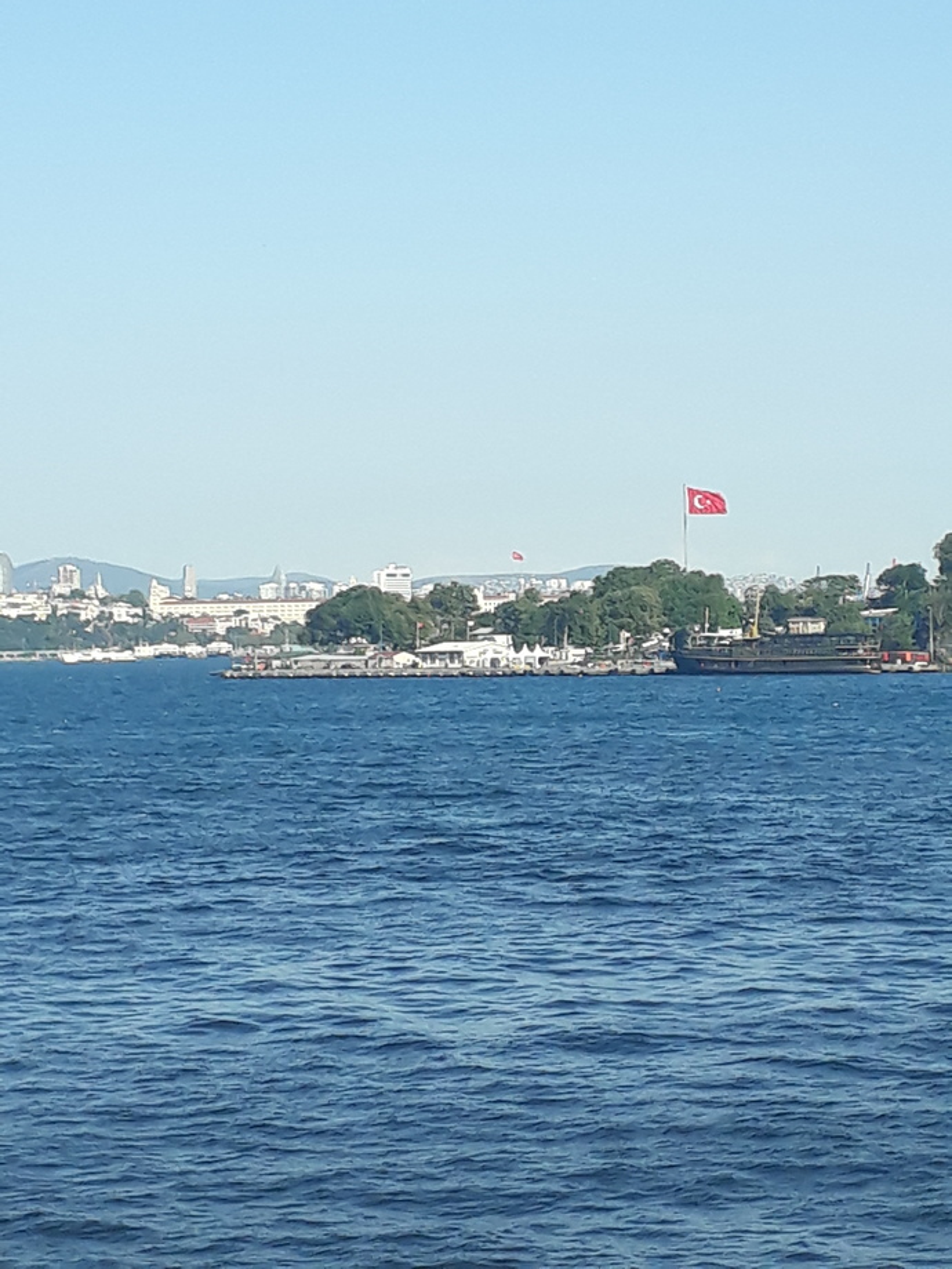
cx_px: 476
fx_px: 990
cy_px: 634
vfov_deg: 65.3
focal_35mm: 27
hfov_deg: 51.4
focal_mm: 3.6
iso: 40
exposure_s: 1/1114
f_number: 1.9
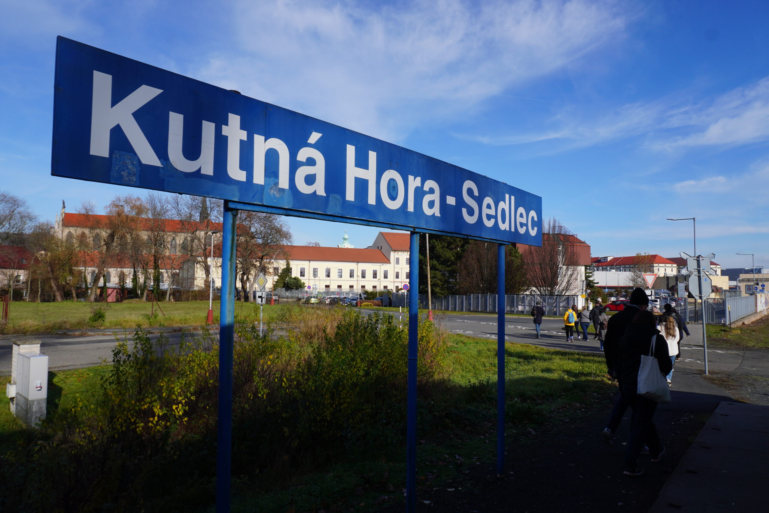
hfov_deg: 73.7
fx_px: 513
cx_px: 384
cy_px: 256
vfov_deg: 53.1
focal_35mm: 24
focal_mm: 16
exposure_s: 1/200
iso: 100
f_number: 10
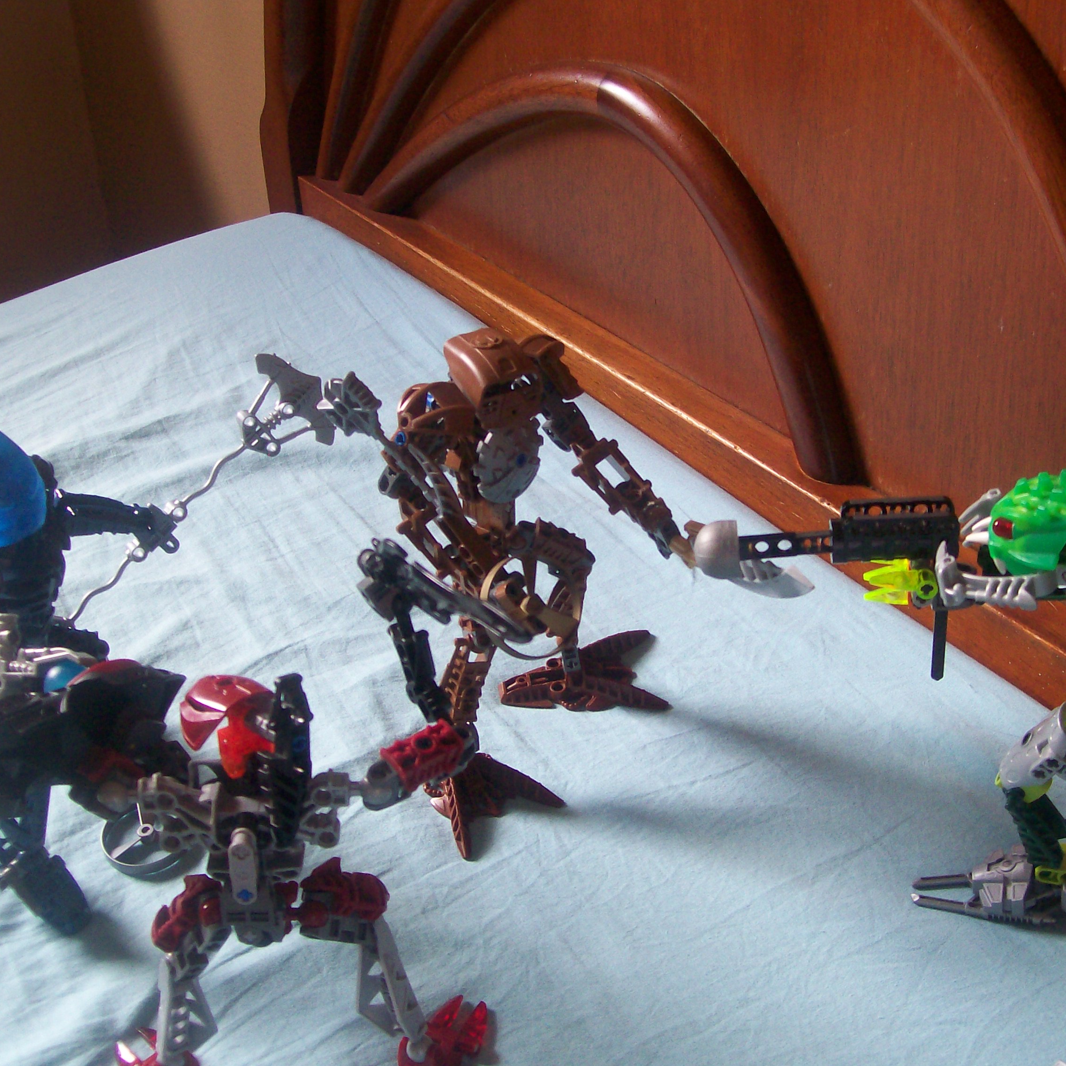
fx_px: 1498
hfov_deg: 39.1
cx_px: 588
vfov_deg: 39.2
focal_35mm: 43
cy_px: 533
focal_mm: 6
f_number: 2.7
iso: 127
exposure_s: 1/32
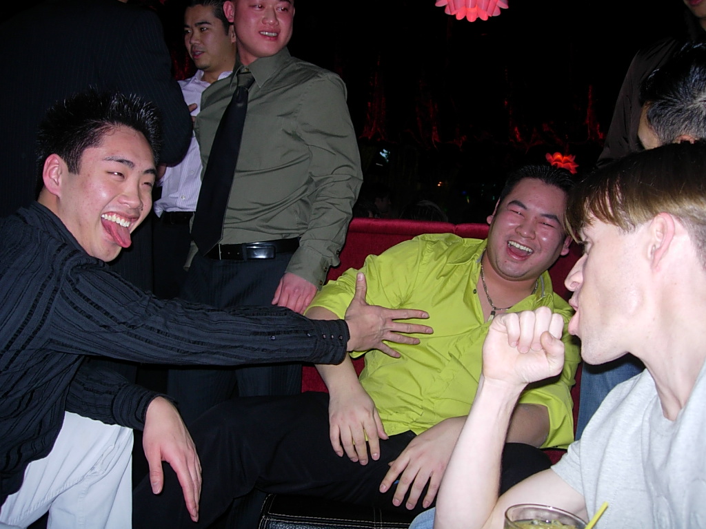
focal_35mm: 38
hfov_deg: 49.0
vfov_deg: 37.7
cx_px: 353
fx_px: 775
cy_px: 264
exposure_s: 1/64
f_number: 2.8
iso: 79
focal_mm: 7.8
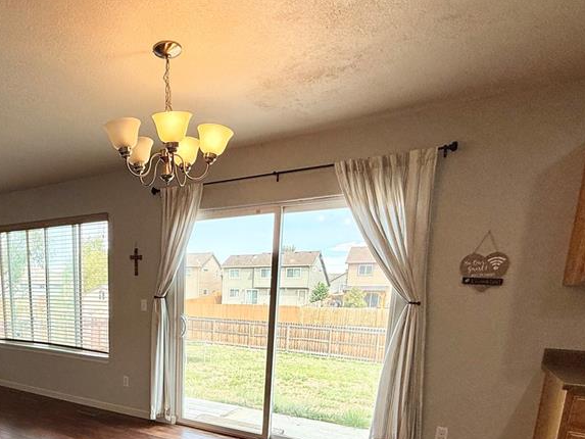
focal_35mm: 25
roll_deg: -0.4
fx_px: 423
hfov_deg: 65.7
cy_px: 369
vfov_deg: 50.5
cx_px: 156
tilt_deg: -9.5
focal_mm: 2.22
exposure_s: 1/255
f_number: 2.2
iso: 50
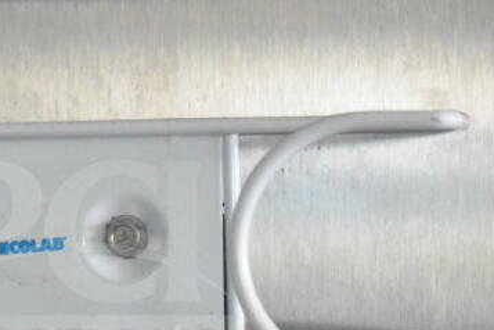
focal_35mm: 141
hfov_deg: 14.5
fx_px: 1933
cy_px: 271
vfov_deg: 9.7
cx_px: 77
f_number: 5.6
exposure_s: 1/100
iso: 16000
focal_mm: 55
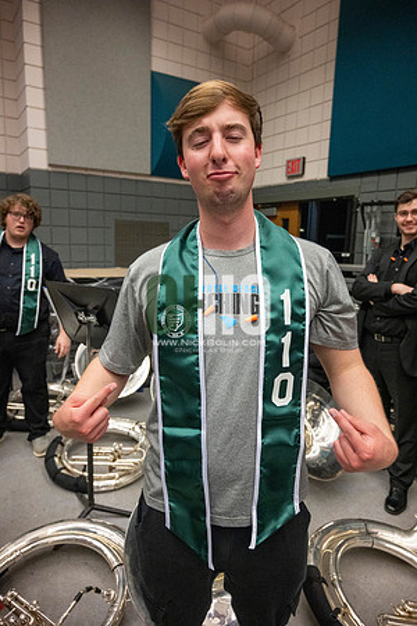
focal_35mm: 24
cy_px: 313
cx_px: 208
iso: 10000
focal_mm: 24
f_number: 4
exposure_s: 1/500
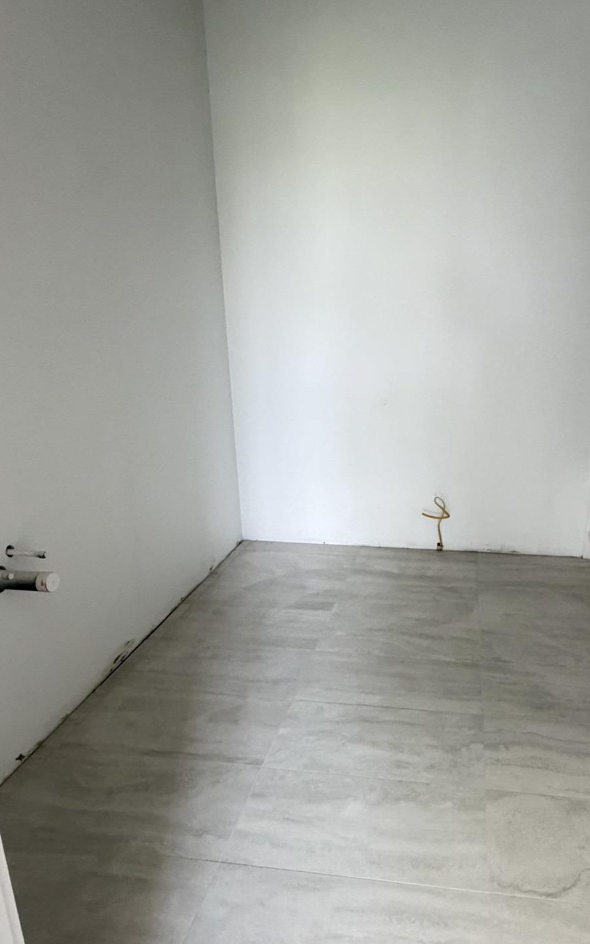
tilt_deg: -18.0
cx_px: 388
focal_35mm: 24
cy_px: 494
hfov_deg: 50.2
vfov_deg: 74.8
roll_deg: -2.2
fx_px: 618
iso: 400
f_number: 2.2
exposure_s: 1/60
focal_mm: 2.22
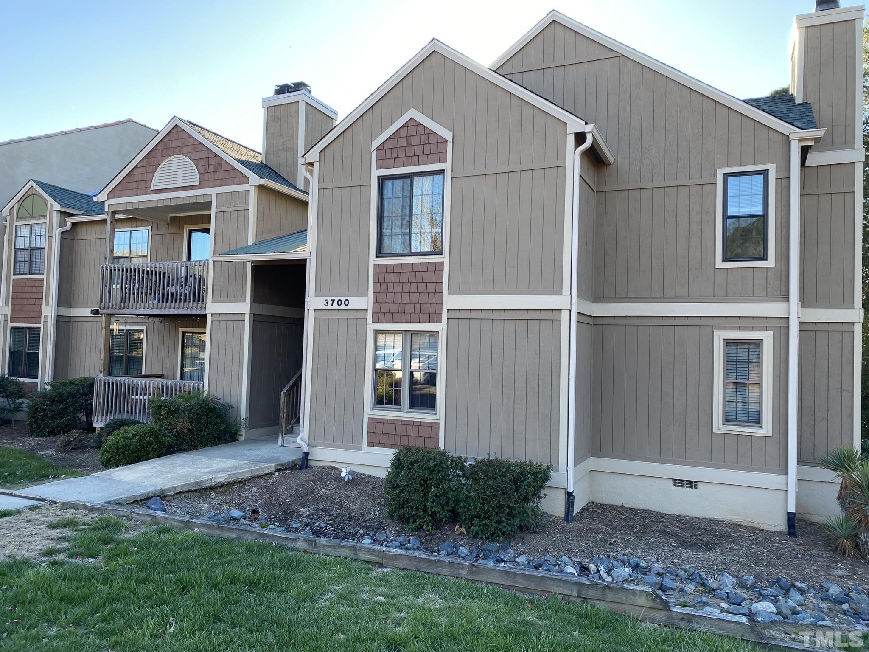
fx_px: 653
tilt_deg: +1.2
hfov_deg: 67.3
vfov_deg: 53.1
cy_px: 326
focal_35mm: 26
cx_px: 434
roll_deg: -2.2
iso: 32
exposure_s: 1/268
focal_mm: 4.25
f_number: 1.8
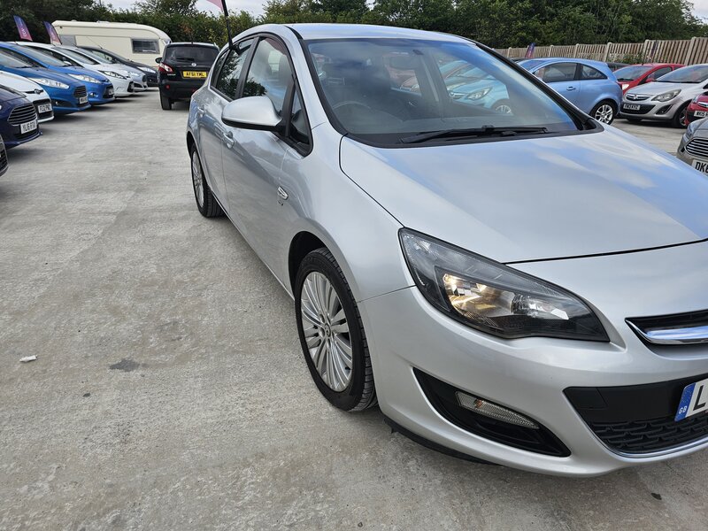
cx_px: 354
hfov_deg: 73.9
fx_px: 470
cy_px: 266
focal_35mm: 23
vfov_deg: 58.9
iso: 10
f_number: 1.7
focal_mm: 6.3
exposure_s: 1/551
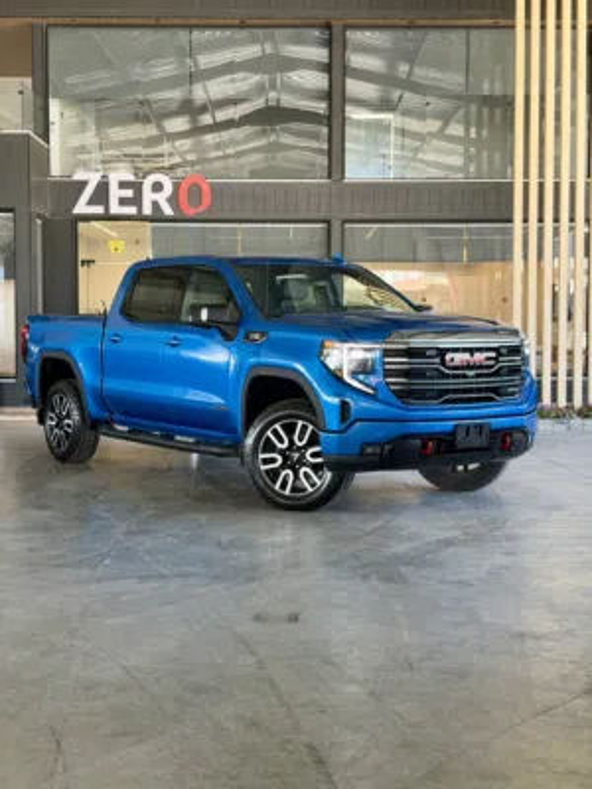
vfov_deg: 36.8
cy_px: 394
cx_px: 296
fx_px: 1186
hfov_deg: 28.0
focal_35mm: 52
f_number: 1.6
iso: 64
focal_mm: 5.96
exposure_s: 1/96
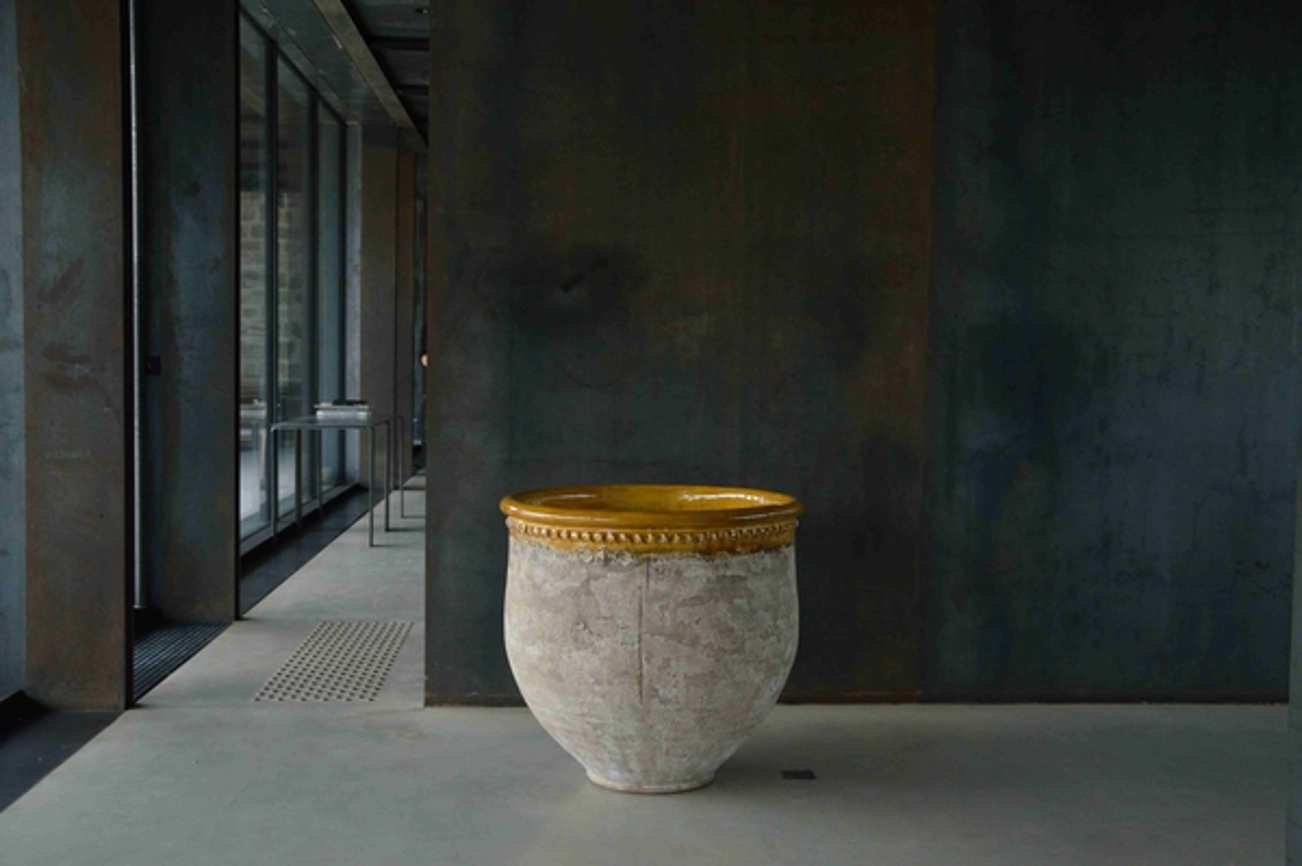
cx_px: 651
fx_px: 1355
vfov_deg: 35.4
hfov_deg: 51.3
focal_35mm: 38
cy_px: 433
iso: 400
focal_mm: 25
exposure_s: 1/400
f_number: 4
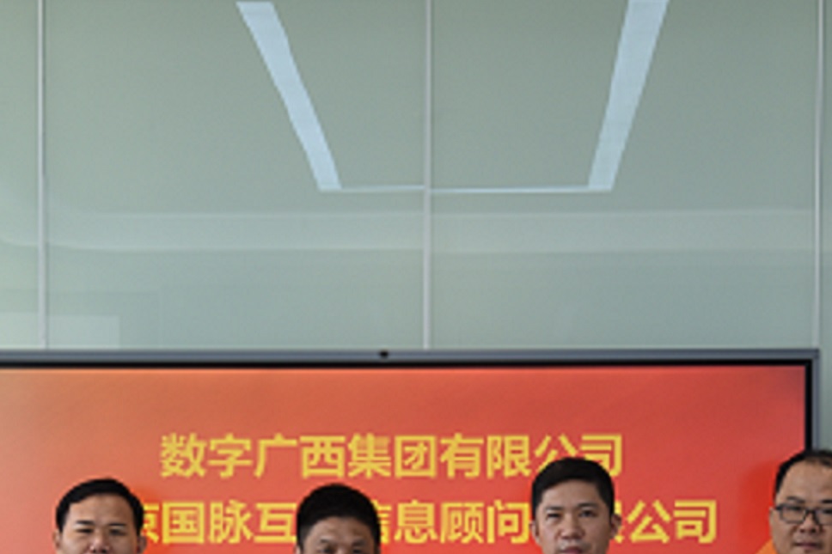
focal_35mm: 124
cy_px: 618
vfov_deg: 10.9
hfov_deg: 16.5
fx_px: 2865
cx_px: 384
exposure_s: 1/125
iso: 400
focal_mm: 50
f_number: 4
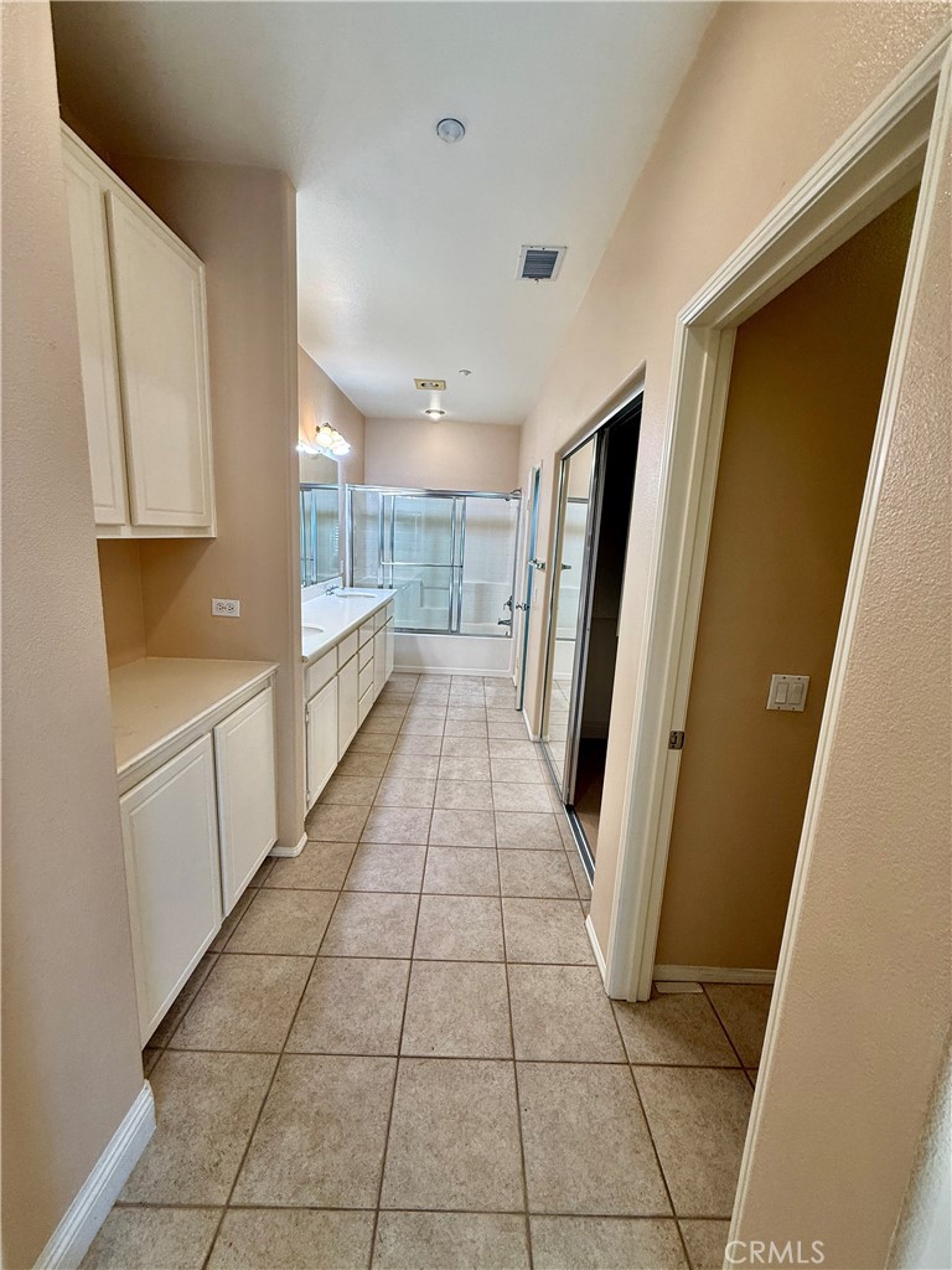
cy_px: 635
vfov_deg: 102.1
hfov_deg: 85.7
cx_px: 476
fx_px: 513
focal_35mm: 14
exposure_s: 1/120
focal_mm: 2.22
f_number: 2.2
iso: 125
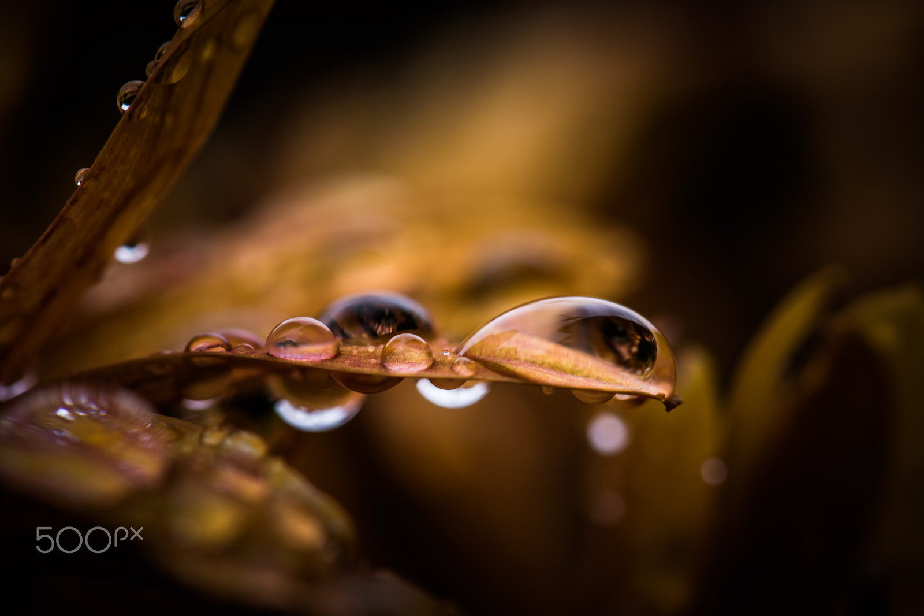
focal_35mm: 158
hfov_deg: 13.0
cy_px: 308
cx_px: 462
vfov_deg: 8.7
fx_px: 4041
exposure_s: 1/160
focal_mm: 105
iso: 100
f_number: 8
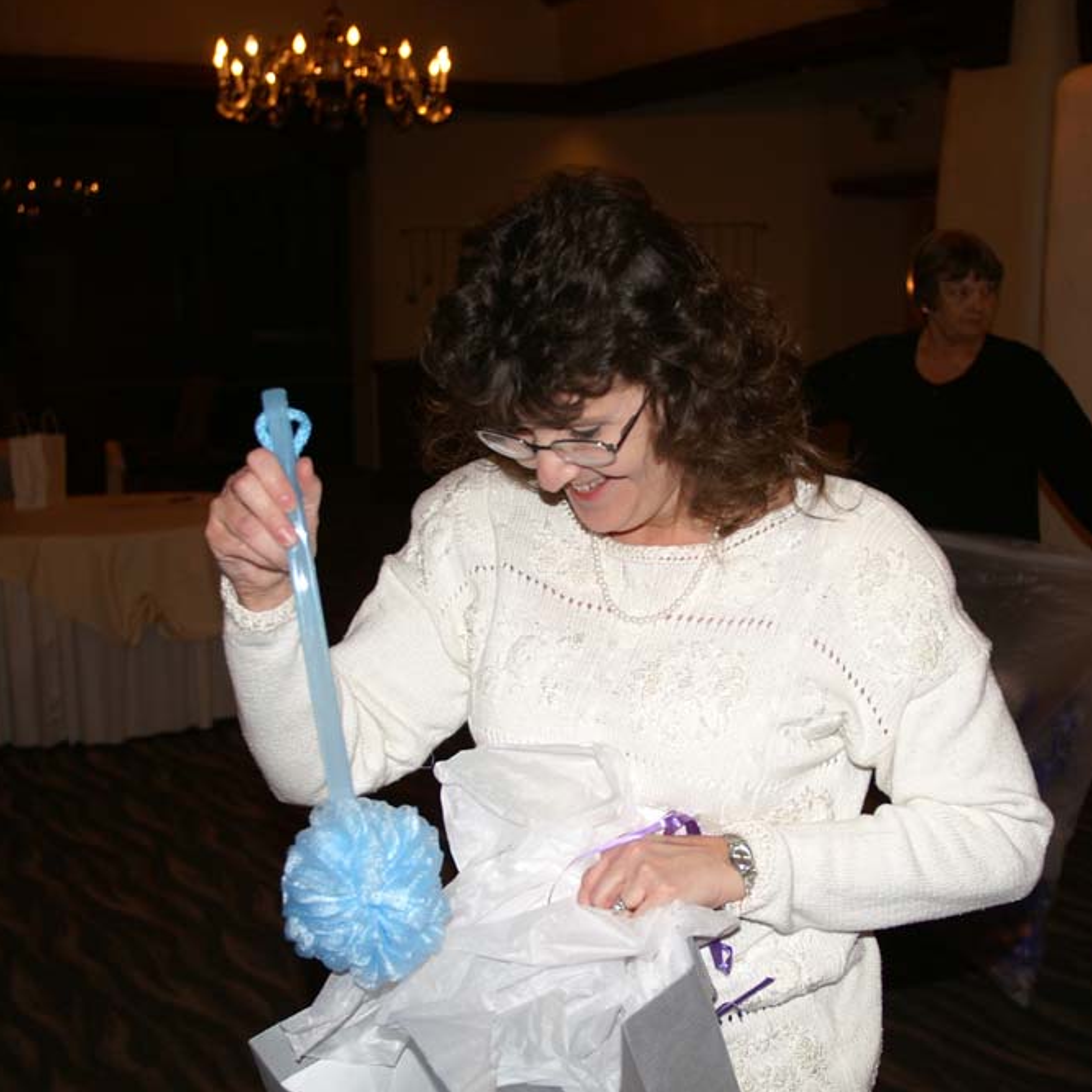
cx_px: 645
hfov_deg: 39.0
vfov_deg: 39.2
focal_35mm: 43
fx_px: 1535
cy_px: 551
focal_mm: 22
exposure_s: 1/60
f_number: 3.5
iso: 200
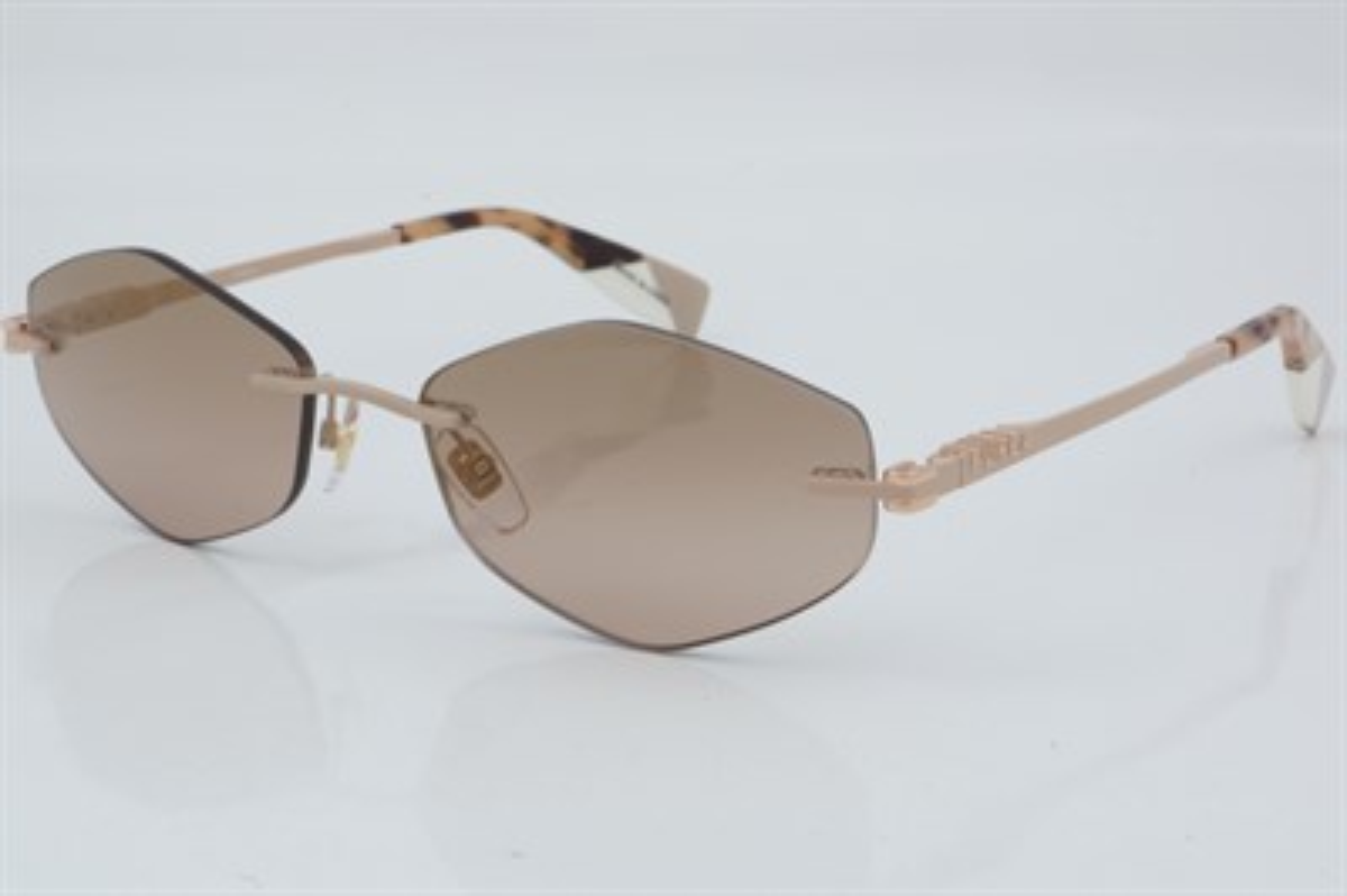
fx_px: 3084
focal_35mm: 82
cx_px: 674
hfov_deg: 24.6
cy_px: 448
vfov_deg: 16.5
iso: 100
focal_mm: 55
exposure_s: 1/4
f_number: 29
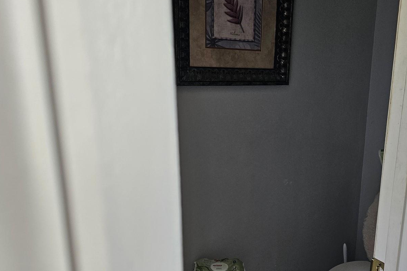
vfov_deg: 40.9
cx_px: 243
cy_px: 161
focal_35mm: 32
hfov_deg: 58.3
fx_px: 362
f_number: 1.7
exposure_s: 1/207
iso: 250
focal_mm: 6.3
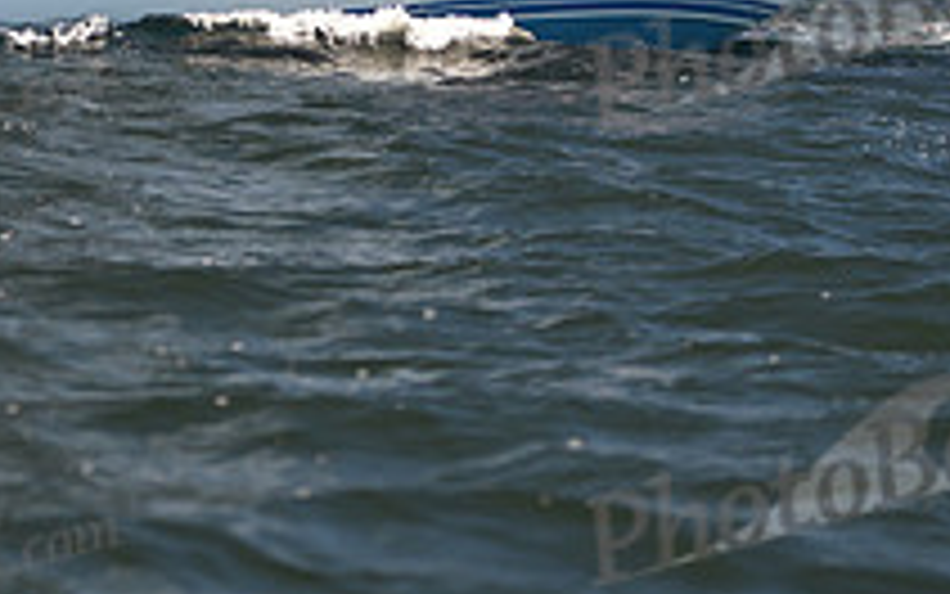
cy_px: -160
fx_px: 5672
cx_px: 356
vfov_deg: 6.0
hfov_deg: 9.6
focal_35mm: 219
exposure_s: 1/800
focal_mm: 78
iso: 200
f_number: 2.8
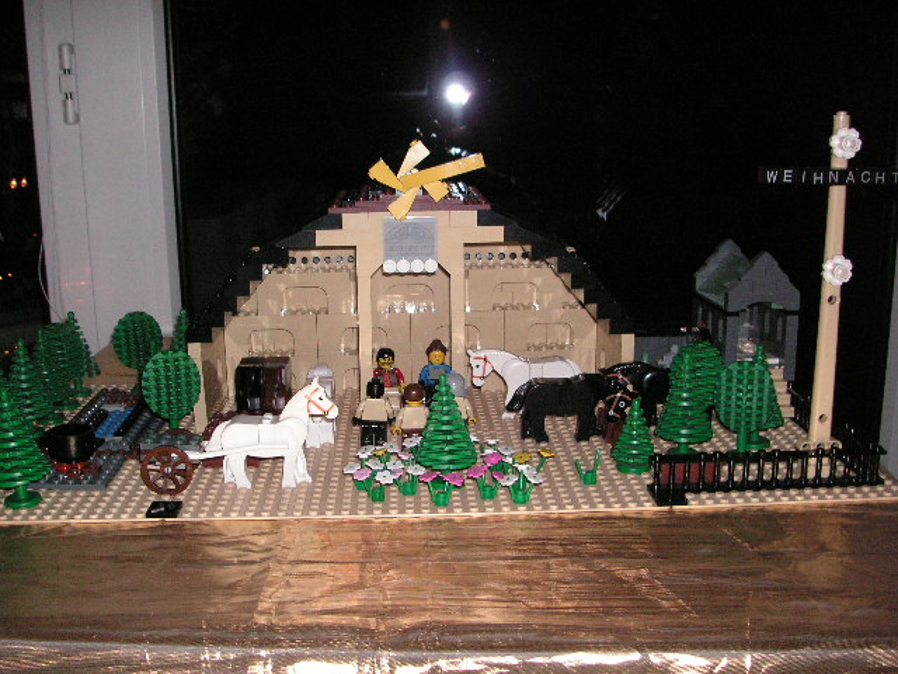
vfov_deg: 37.7
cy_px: 337
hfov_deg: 49.0
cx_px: 449
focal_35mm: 38
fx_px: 986
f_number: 3.3
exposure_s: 1/45
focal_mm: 6.3
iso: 160
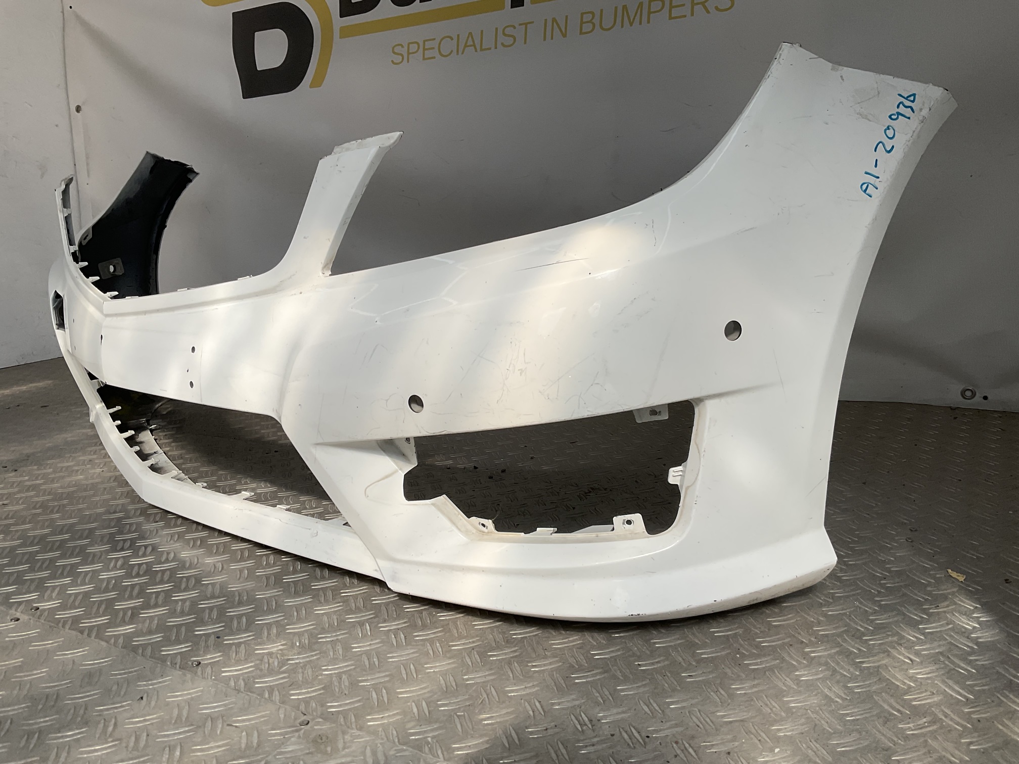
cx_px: 510
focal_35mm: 29
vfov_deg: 48.2
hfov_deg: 61.7
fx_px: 854
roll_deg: +3.0
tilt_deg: -13.4
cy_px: 382
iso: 16
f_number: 1.8
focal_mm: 3
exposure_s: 1/1984
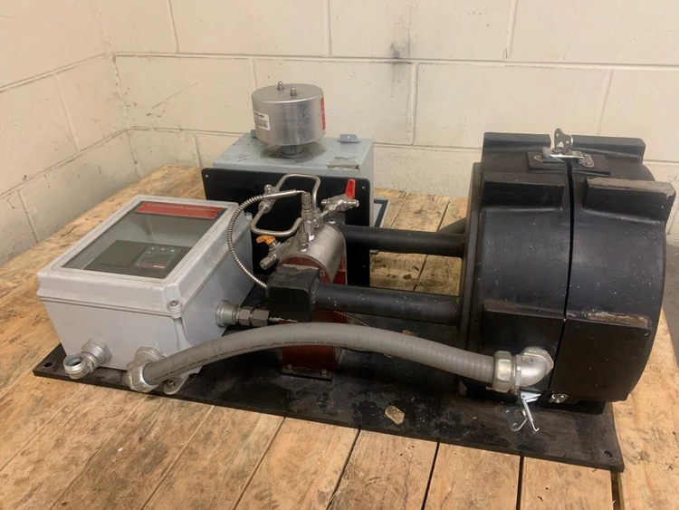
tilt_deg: -31.5
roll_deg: +1.5
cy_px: 255
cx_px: 340
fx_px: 510
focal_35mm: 26
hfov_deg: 67.3
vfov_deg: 53.1
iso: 320
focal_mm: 4.25
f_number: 1.8
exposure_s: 1/60
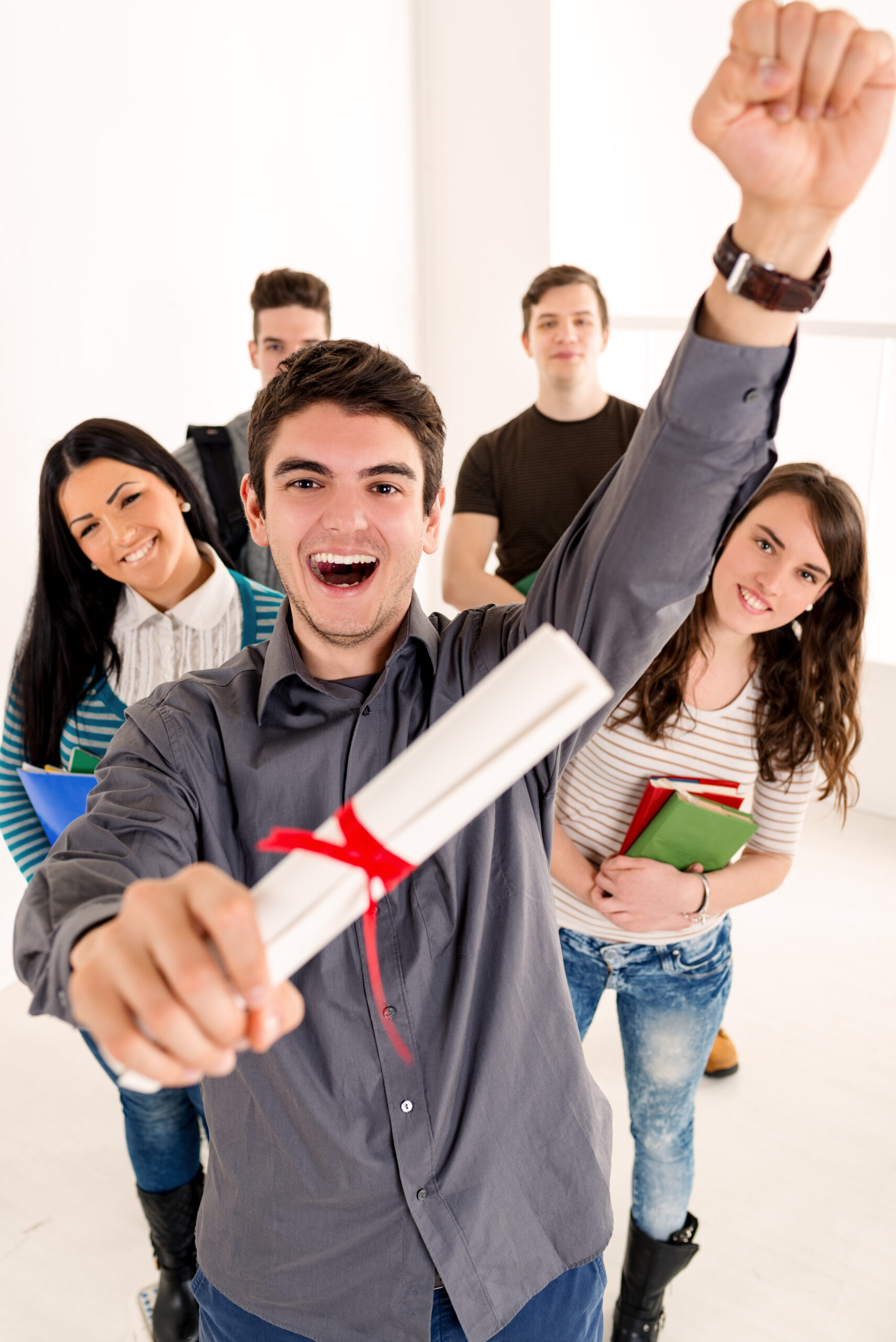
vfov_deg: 54.4
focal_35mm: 35
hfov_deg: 37.9
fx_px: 1305
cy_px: 671
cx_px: 448
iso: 100
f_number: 4
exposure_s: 1/125
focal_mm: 35
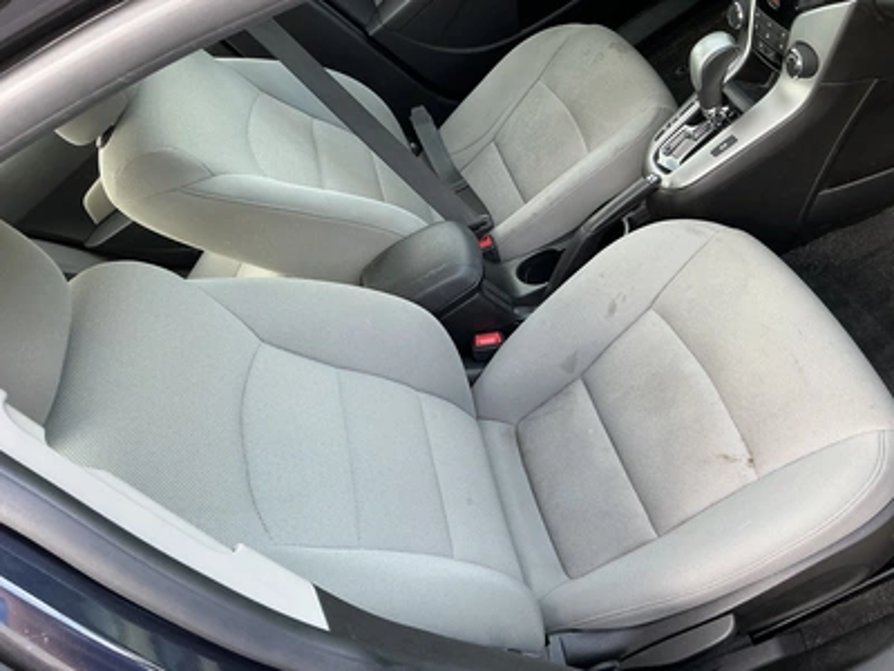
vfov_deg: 49.7
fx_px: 723
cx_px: 447
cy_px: 336
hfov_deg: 63.4
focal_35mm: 28
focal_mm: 3
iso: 50
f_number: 1.8
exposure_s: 1/122
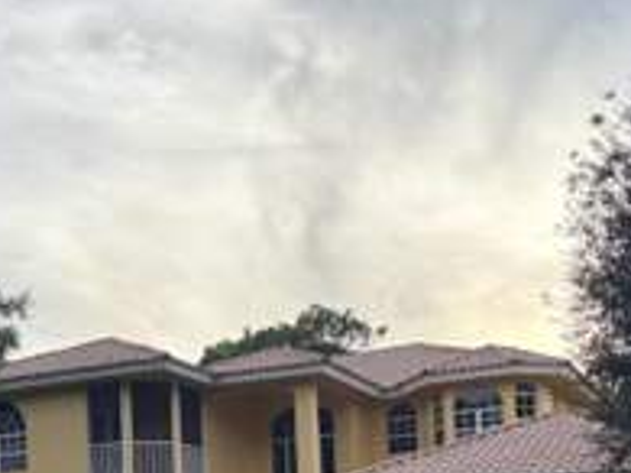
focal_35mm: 64
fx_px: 1166
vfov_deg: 21.4
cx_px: 269
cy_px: 551
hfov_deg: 30.2
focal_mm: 5.96
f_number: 1.6
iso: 64
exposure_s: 1/1587
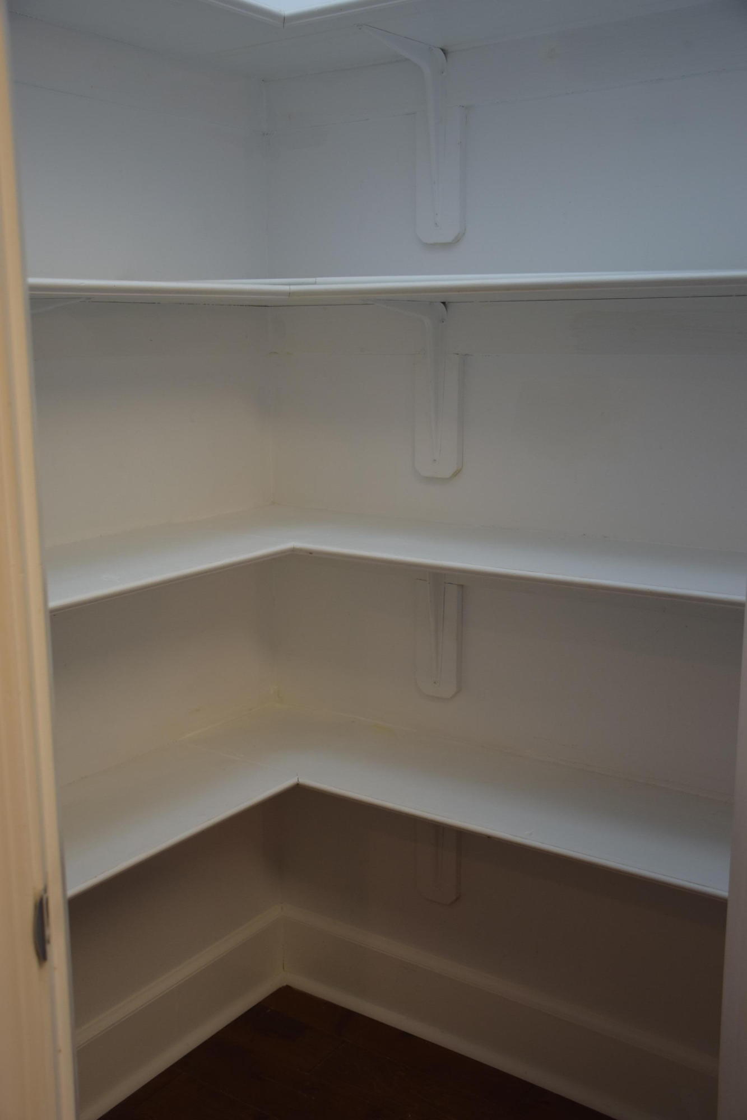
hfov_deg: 36.9
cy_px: 560
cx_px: 374
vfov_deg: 53.1
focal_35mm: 36
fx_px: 1121
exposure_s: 1/60
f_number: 3.8
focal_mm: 24
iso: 500
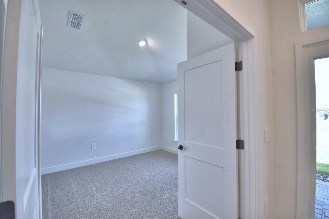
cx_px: 164
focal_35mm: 15
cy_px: 110
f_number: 4.5
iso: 280
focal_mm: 10
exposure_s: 1/125
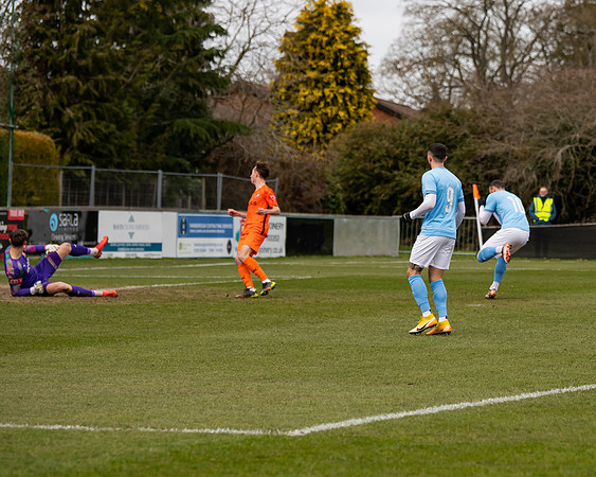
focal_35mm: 189
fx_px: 3326
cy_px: 203
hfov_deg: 10.2
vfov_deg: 8.2
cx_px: 459
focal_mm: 130
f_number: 4
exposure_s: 1/1600
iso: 500
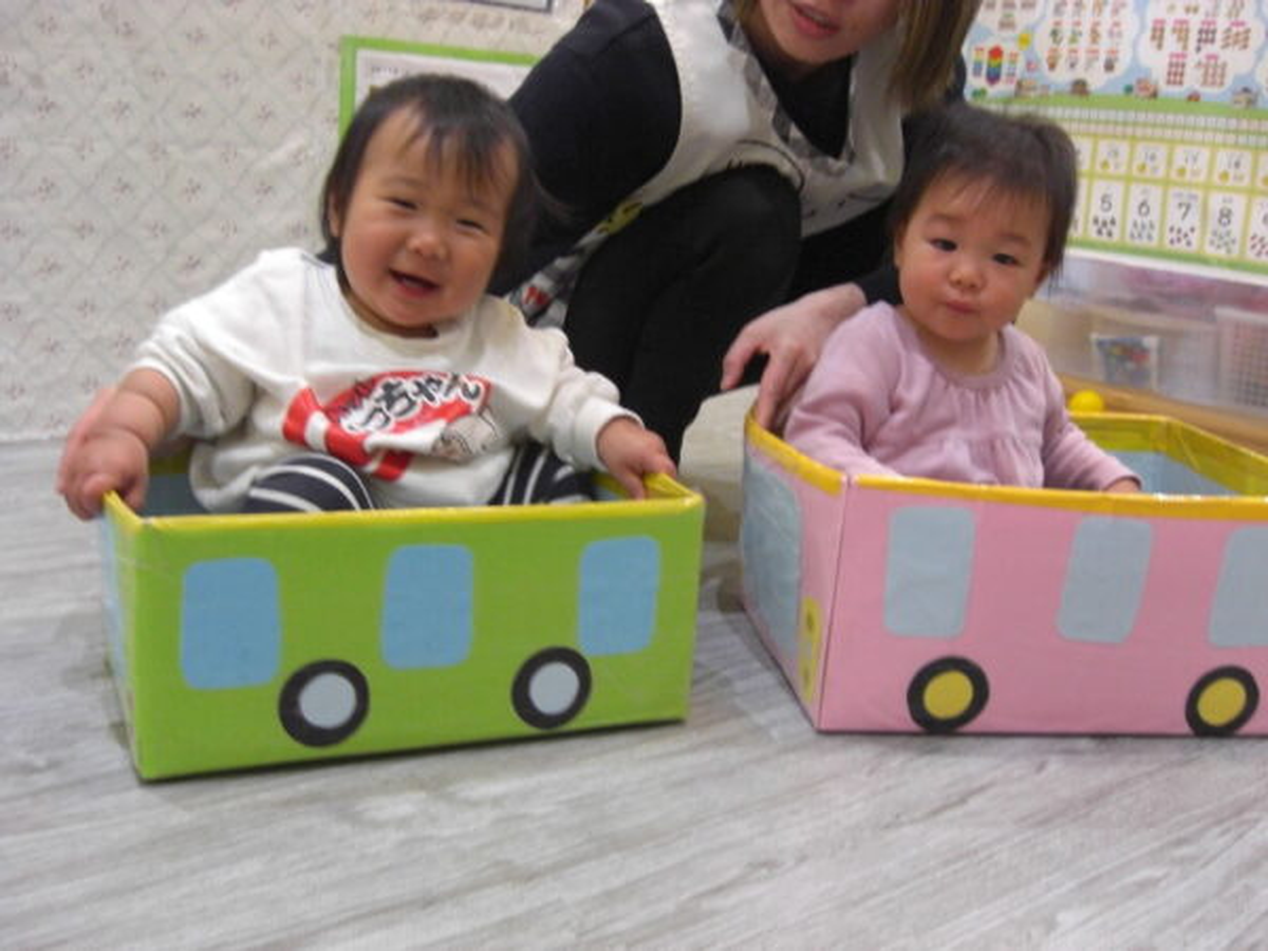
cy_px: 476
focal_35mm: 38
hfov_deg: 49.0
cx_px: 634
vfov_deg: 37.7
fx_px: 1392
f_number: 2.8
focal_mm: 7.9
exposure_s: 1/80
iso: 400
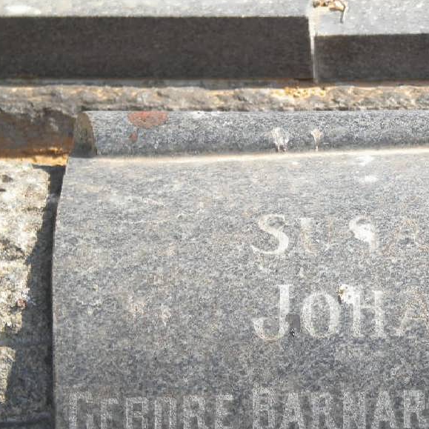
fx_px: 2468
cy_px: 305
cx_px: 413
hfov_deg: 9.9
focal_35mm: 176
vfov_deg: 9.9
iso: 80
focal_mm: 17.3
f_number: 5.7
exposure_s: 1/140
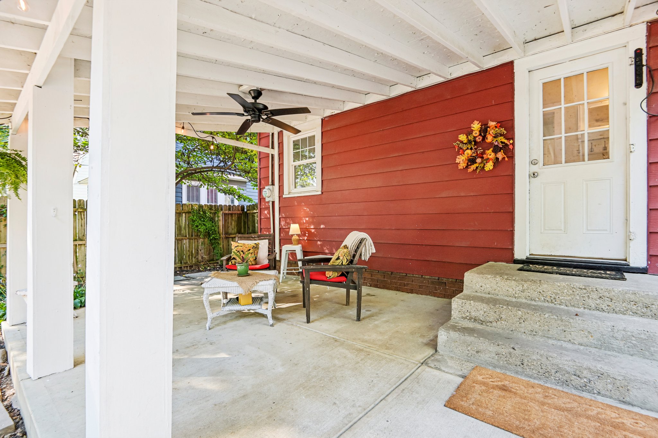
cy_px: 219
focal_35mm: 16
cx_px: 329
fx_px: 292
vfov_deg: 73.7
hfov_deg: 96.7
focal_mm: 16
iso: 180
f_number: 8
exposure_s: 1/15
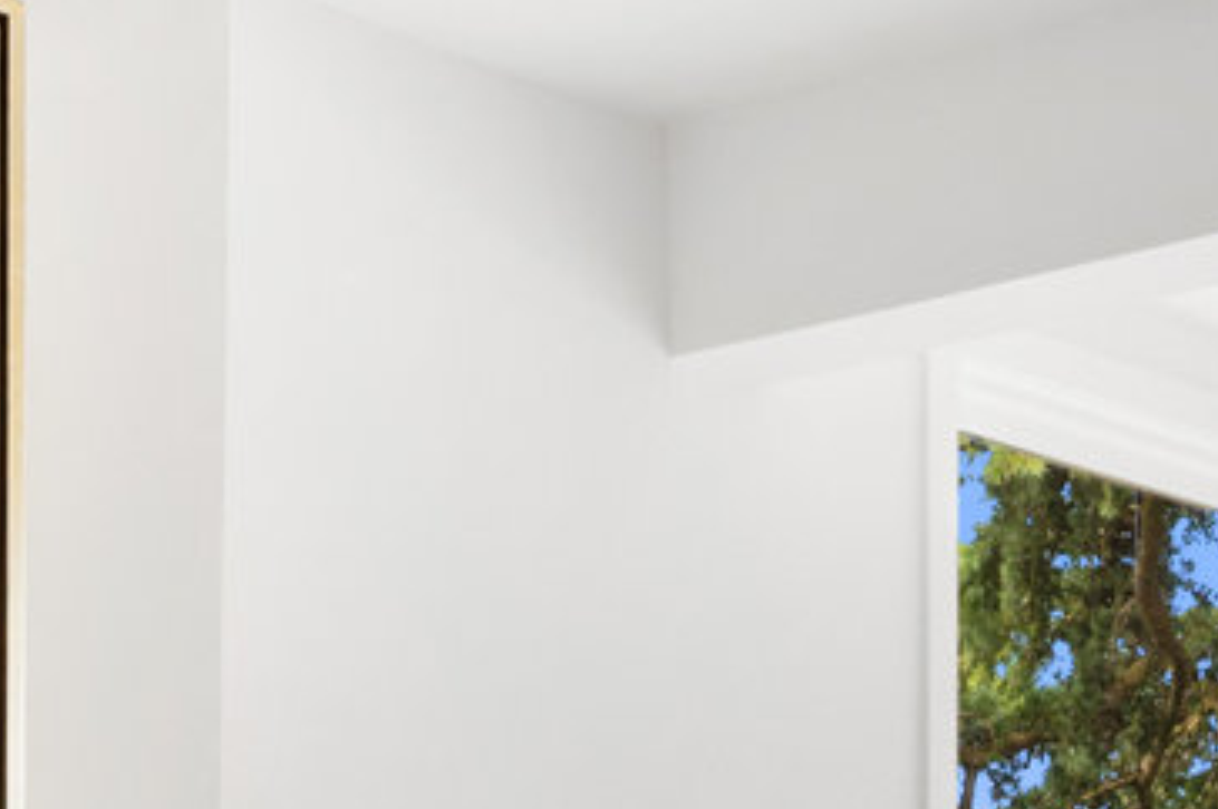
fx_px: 3718
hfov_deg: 17.7
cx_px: 1452
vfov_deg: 10.9
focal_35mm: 110
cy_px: 1794
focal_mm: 20
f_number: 9
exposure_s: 1/10
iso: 400
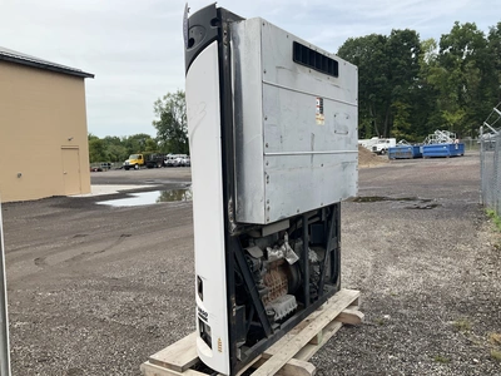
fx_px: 420
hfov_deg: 61.7
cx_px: 250
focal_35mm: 29
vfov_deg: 48.2
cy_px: 188
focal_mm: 3
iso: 25
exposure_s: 1/1279
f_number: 1.8
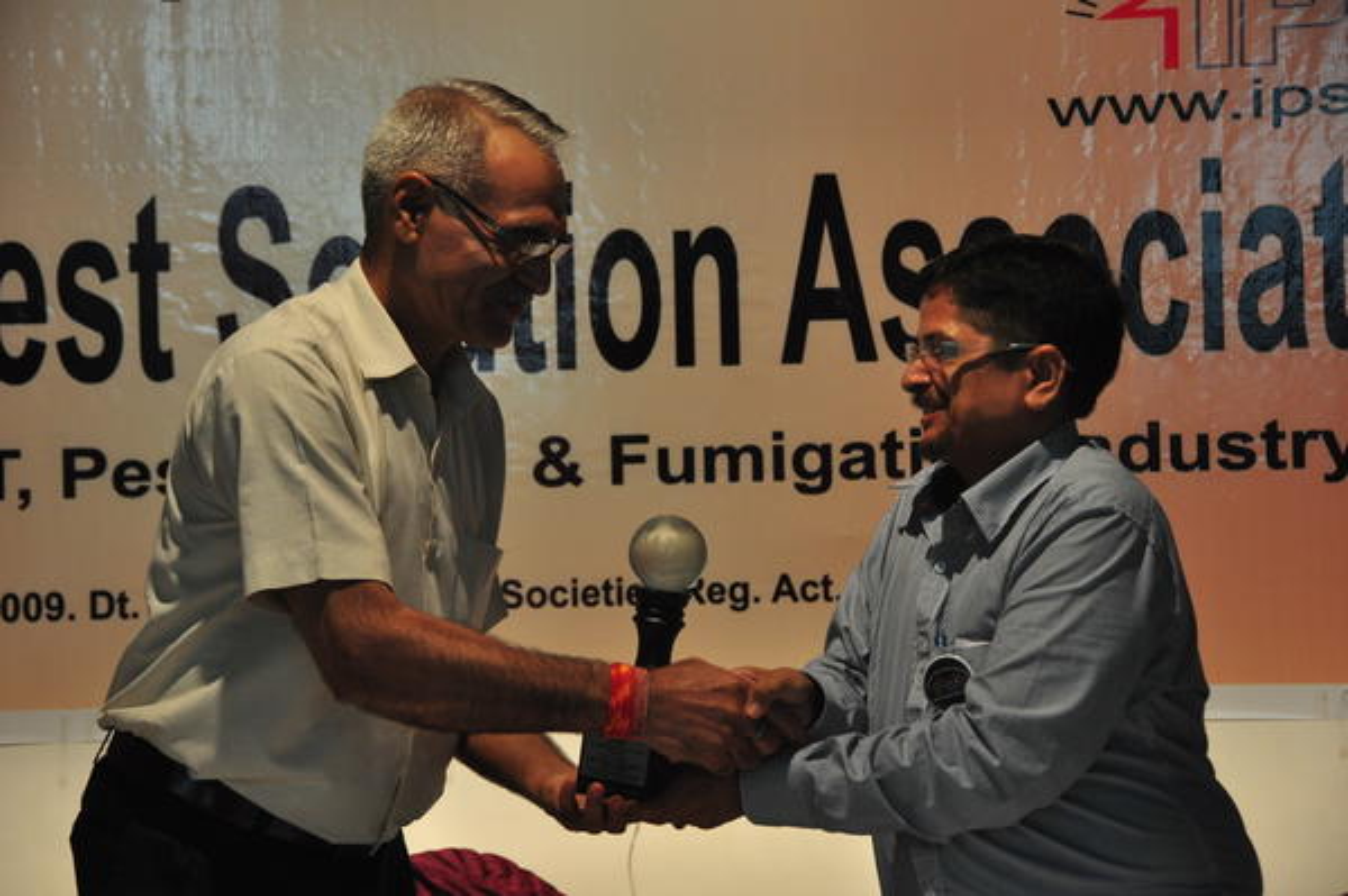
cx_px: 674
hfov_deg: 21.9
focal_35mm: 93
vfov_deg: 14.7
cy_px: 448
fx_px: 3479
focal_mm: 62
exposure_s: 1/125
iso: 800
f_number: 5
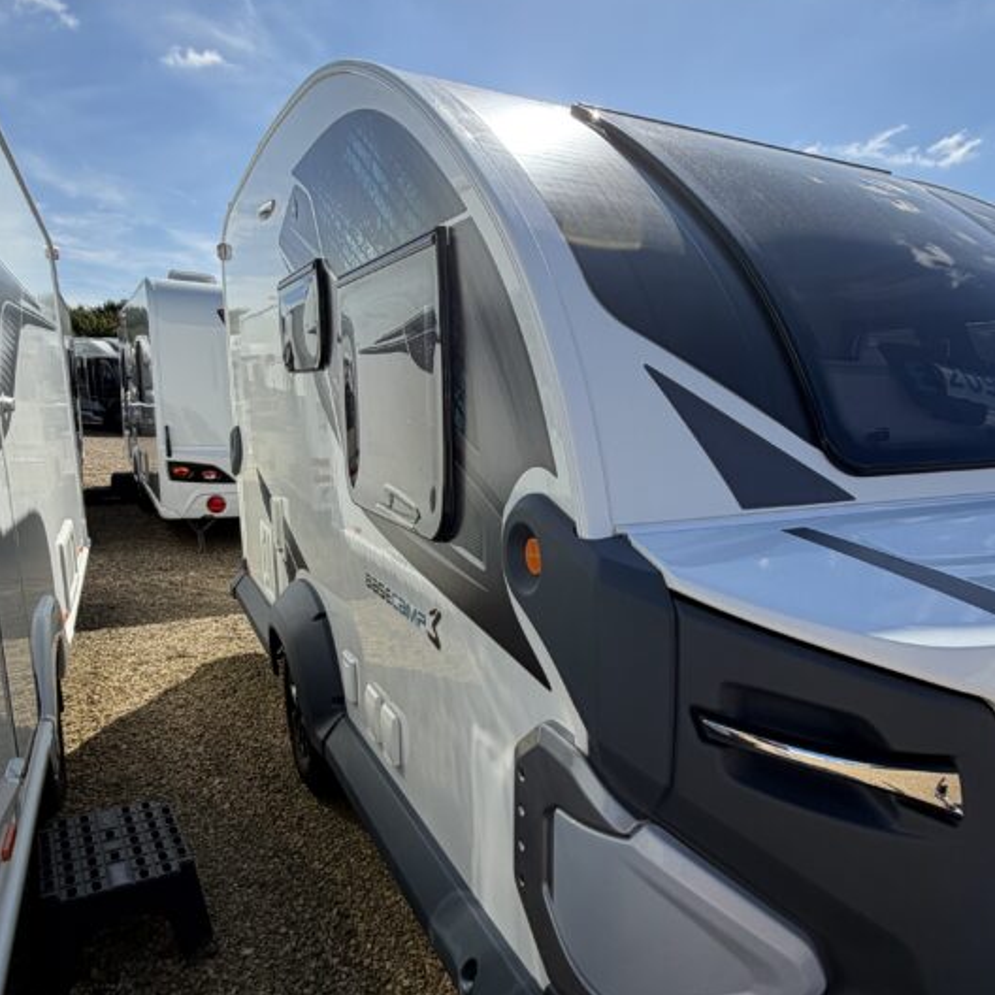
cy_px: 577
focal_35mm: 24
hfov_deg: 64.8
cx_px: 558
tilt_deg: -12.3
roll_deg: -1.5
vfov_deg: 64.7
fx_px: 780
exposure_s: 1/1017
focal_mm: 2.22
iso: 20
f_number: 2.2
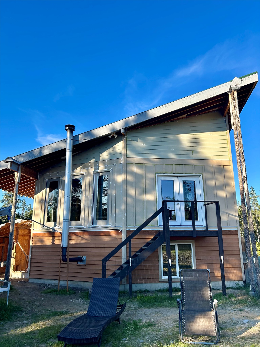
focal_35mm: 26
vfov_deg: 67.3
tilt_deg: +13.2
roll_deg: +0.5
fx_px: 260
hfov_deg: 53.1
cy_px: 174
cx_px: 130
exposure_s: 1/1344
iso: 50
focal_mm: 5.7
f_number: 1.5
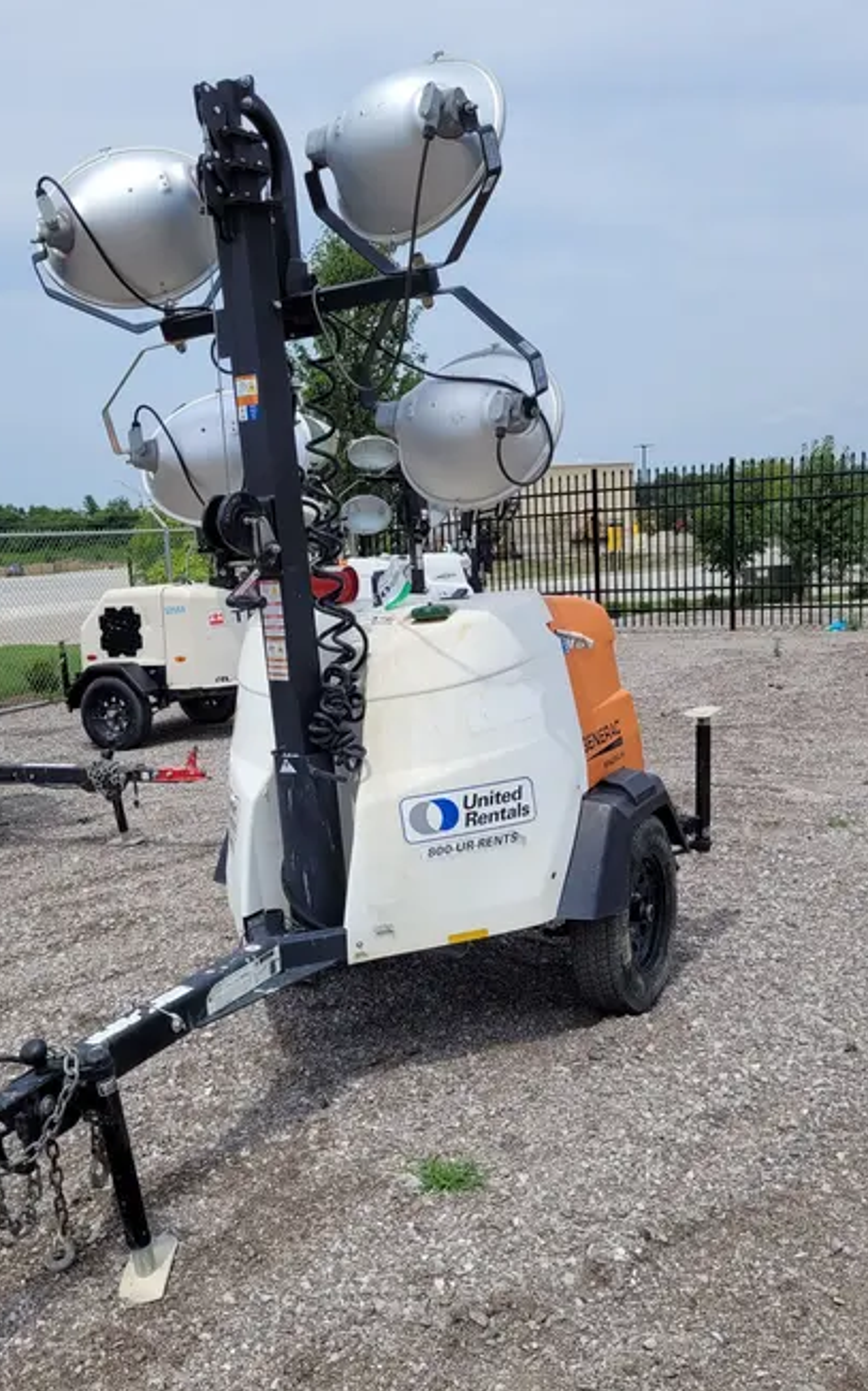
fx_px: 1174
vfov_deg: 61.2
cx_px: 375
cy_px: 756
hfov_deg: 40.5
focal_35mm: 31
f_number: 1.8
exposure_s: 1/3300
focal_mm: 5.4
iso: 40
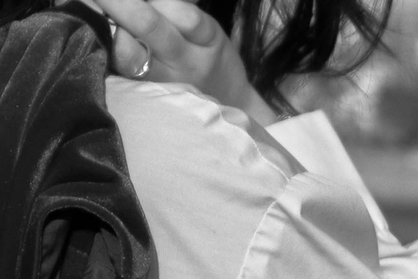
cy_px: 259
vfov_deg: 5.0
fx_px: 3205
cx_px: -63
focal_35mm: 276
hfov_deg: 7.4
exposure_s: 1/4000
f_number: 2.8
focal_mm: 25.1
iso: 200
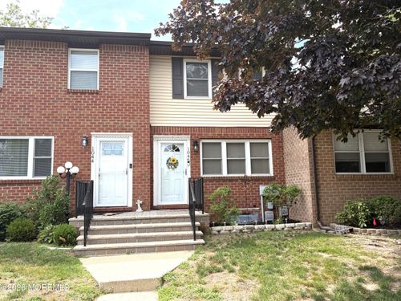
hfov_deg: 67.3
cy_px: 150
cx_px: 200
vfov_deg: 53.1
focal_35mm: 26
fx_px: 301
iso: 64
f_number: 1.6
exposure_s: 1/1311
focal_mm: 5.96
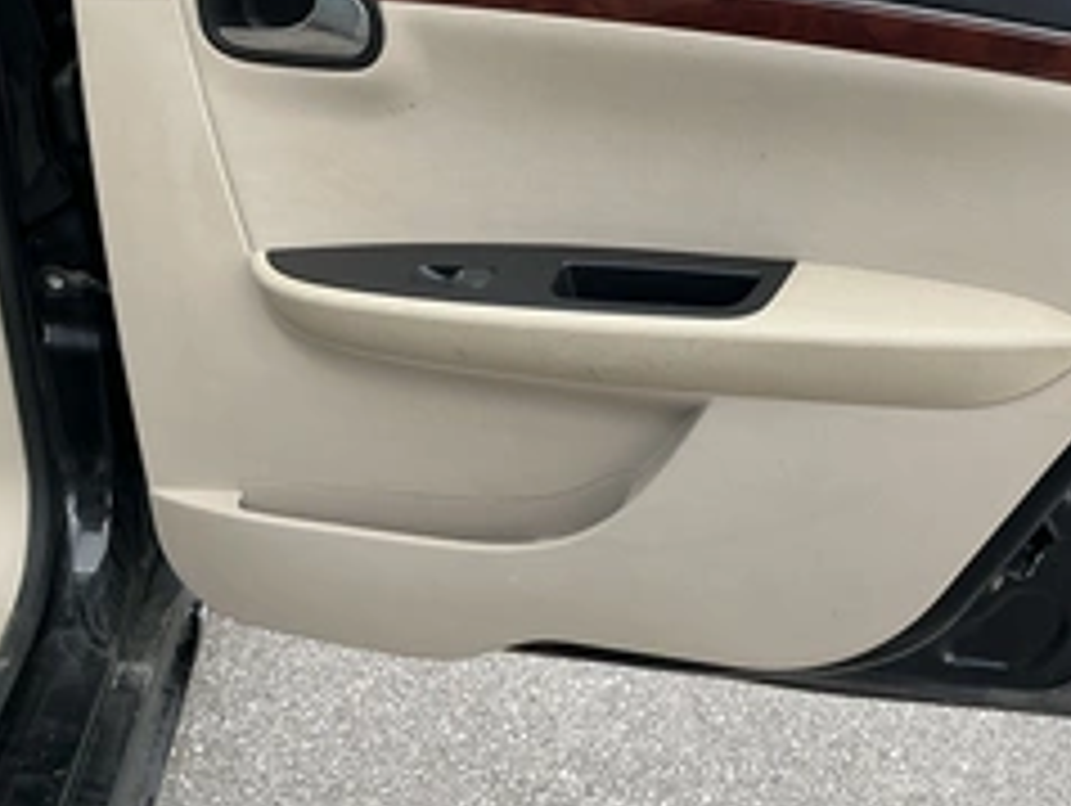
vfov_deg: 30.6
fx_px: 1456
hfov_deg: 39.3
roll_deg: -2.4
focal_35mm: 47
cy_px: 234
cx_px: 810
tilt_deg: -20.7
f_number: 1.8
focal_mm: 3
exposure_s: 1/122
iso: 32
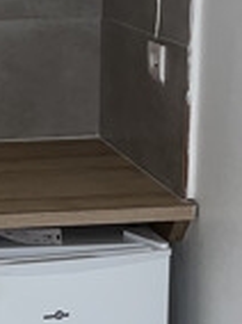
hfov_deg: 12.0
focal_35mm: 110
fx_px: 1028
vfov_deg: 17.8
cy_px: 91
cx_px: -231
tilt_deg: -10.6
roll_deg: +1.7
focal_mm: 5.1
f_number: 1.6
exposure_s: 1/17
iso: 50
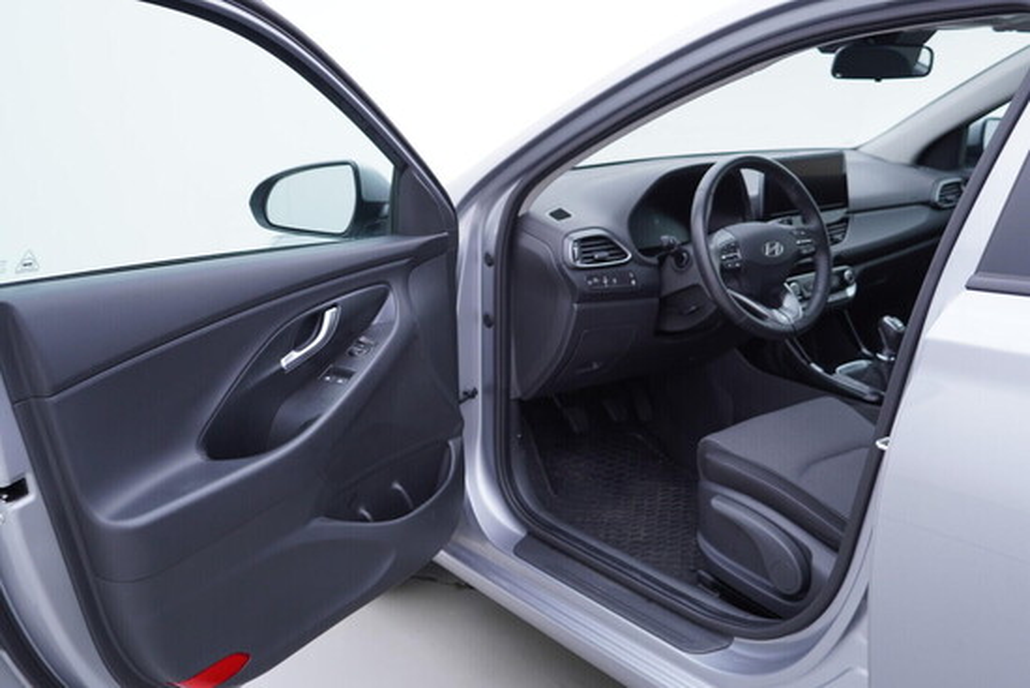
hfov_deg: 53.1
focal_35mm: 36
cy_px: 344
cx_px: 515
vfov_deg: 36.9
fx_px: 1030
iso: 125
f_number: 3.2
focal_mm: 24
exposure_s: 1/50
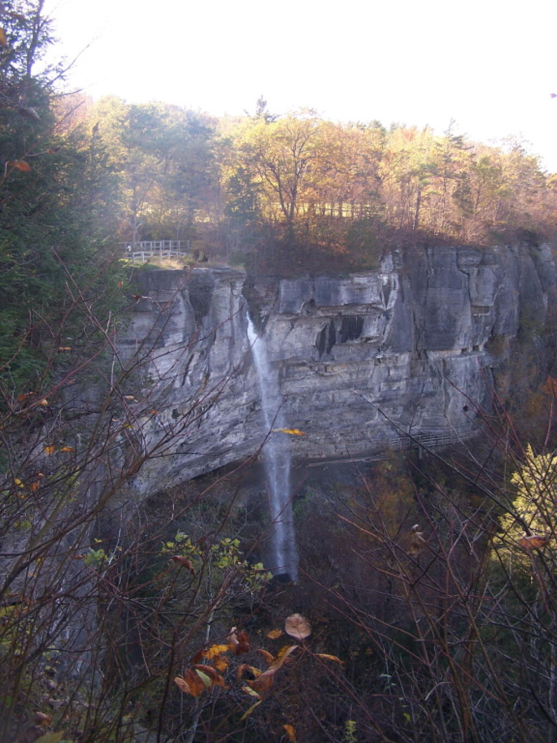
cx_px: 278
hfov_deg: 37.7
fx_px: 815
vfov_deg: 49.0
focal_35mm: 38
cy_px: 372
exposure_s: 1/125
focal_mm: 6.3
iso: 80
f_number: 2.8
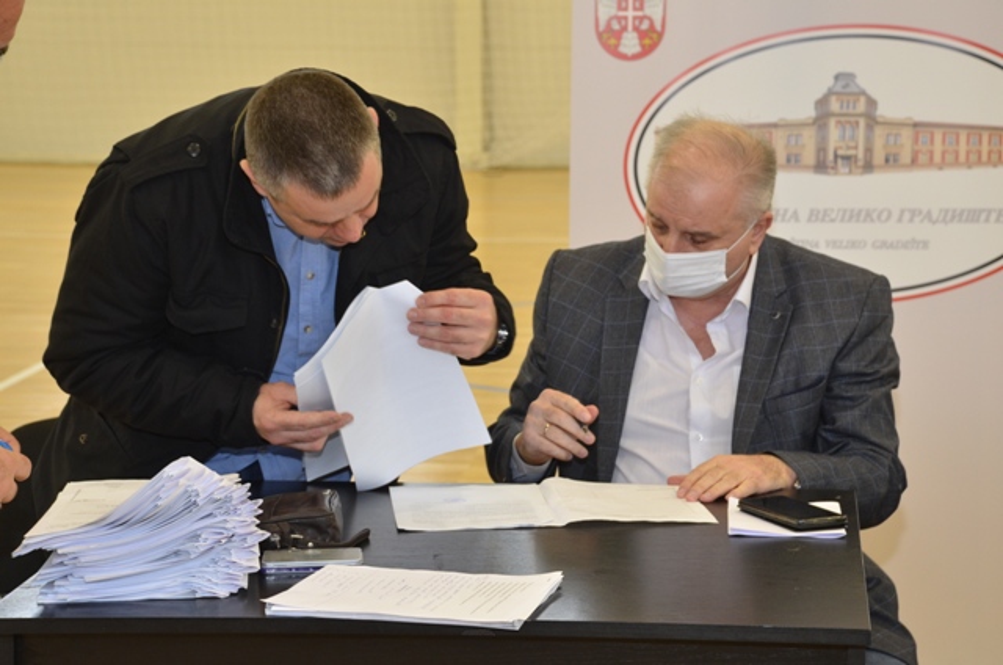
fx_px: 2586
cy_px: 332
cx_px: 502
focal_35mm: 93
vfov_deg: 14.6
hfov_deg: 22.0
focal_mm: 62
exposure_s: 1/60
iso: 640
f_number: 6.3
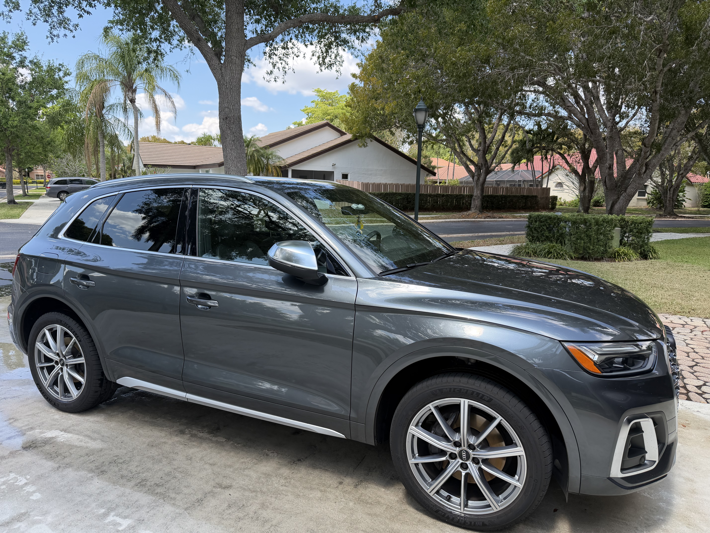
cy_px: 266
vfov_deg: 56.8
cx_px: 355
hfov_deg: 71.6
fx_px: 492
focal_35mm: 24
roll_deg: -1.6
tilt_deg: -9.1
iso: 100
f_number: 1.78
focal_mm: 6.76
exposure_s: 1/1493
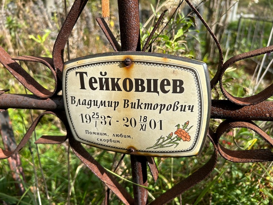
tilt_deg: -24.2
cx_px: 136
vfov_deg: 53.1
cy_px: 102
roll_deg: -1.9
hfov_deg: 67.3
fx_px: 205
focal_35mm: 26
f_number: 1.5
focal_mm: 5.7
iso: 50
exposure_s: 1/1838
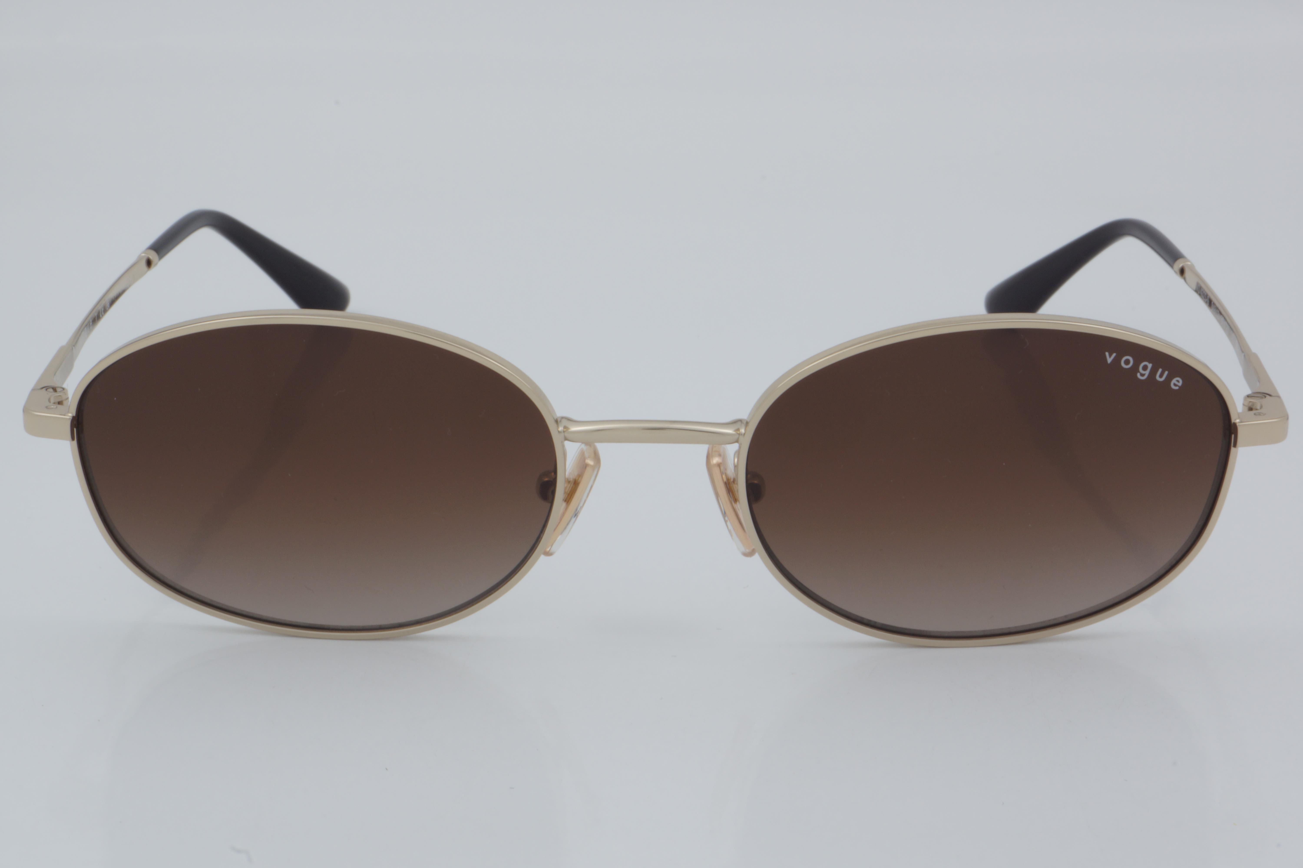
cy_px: 434
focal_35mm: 82
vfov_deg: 16.6
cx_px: 652
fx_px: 2986
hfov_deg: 24.6
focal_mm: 55
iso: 100
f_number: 32
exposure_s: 1/4
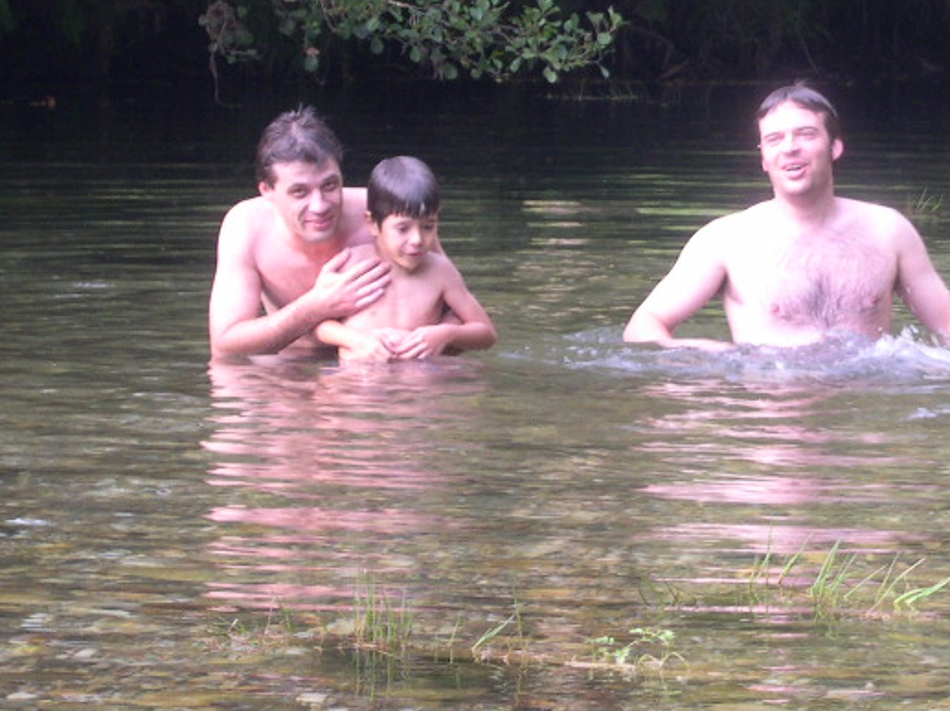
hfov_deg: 8.7
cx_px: 926
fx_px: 6198
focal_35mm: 226
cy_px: 121
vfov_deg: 6.6
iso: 150
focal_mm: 24
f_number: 4.9
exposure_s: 1/30
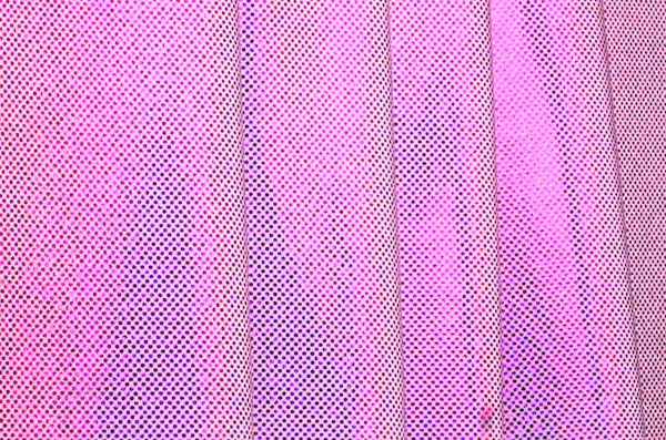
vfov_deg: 18.8
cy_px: 220
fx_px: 1329
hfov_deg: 28.1
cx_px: 333
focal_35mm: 72
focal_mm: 48
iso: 400
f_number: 11
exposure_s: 1/800
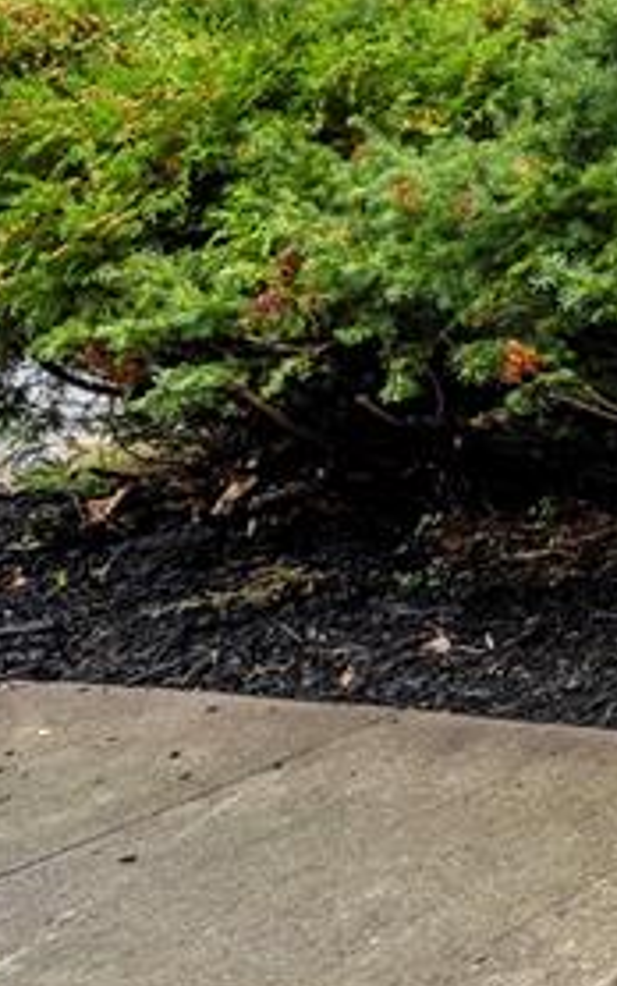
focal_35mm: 60
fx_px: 1613
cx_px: 1599
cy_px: 4
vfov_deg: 31.5
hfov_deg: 13.4
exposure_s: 1/400
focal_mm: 16
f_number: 5.6
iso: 100
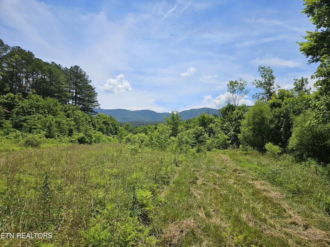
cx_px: 165
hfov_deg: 73.9
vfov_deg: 58.9
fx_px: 219
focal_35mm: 23
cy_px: 124
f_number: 1.8
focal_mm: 5.4
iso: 25
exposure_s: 1/4256
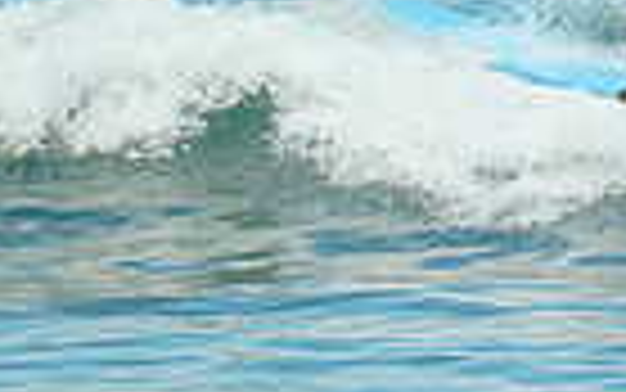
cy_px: -210
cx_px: 612
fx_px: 29049
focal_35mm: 1702
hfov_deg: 1.2
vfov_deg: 0.8
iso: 200
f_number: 2.8
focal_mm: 400
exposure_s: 1/1250
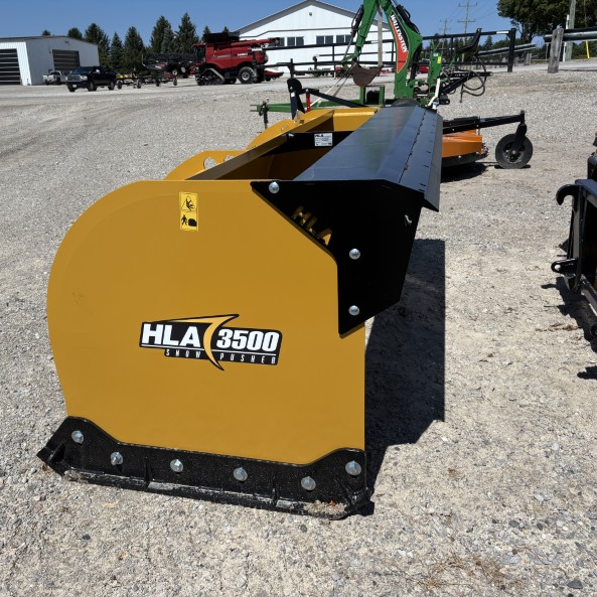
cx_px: 251
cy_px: 301
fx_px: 605
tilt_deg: -20.4
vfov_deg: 52.5
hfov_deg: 52.3
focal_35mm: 31
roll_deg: +1.3
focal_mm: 5.96
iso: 50
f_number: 1.6
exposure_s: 1/5348
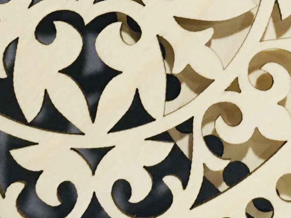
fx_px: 941
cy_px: -22
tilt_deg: -8.7
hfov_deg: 17.4
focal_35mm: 112
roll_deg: +0.0
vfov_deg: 13.0
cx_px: 231
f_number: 2.2
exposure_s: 1/33
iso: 200
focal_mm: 4.15
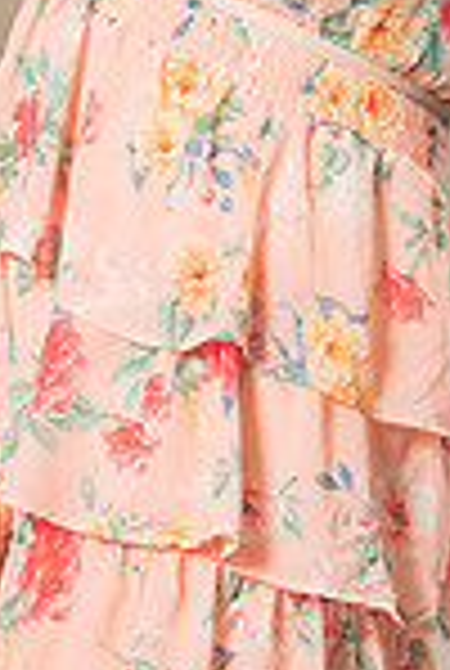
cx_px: 274
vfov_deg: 4.0
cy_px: -81
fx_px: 9592
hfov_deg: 2.7
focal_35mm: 514
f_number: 5.6
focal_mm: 70
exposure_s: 1/125
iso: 200
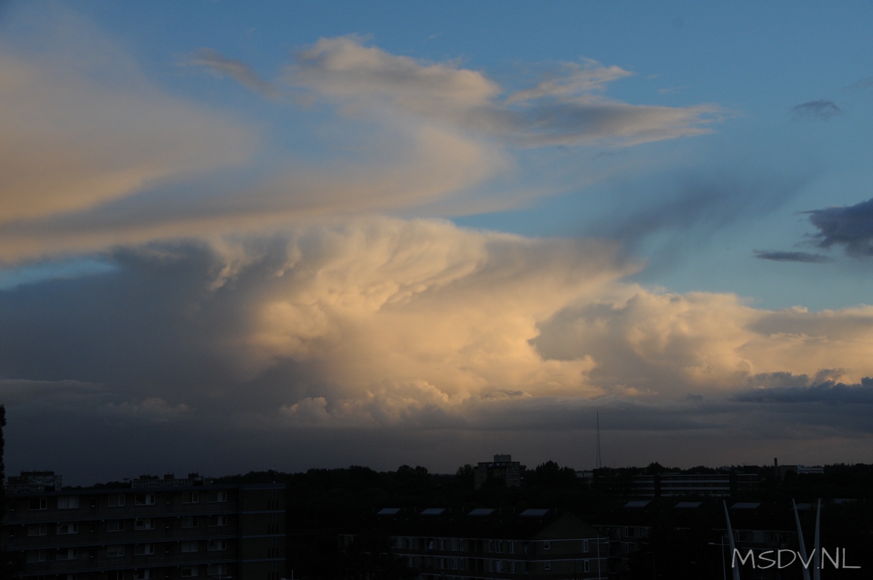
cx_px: 436
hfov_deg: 28.1
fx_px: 1744
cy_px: 290
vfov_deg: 18.9
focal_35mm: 72
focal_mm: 48
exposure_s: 1/400
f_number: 10
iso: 400
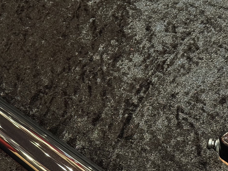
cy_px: 132
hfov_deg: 18.7
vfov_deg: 14.3
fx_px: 678
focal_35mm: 103
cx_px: 21
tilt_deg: -55.7
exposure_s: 1/30
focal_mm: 6.76
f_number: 1.78
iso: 500
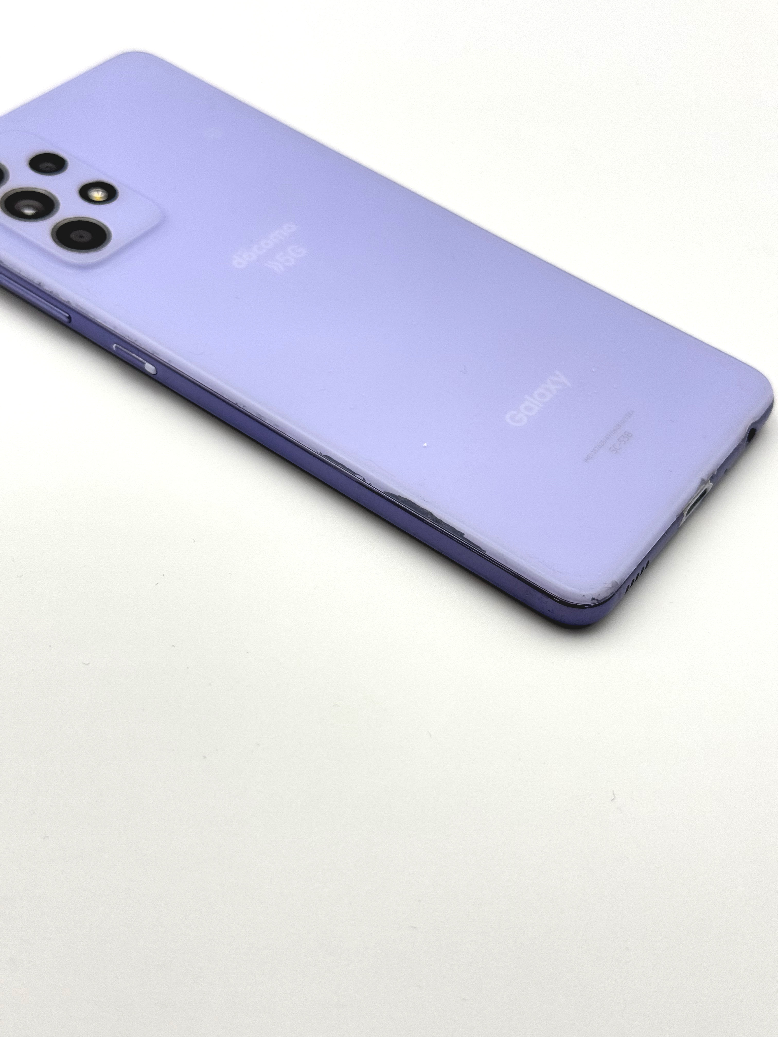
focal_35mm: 48
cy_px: 518
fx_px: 1438
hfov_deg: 30.3
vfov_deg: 39.7
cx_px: 389
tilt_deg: -47.0
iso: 64
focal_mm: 6.76
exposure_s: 1/439
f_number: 1.78
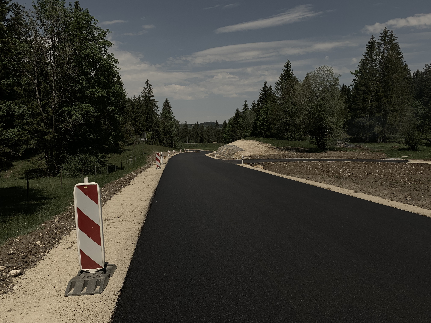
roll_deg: -1.9
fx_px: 324
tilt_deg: -5.3
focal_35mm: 26
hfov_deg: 67.3
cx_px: 216
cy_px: 162
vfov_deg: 53.1
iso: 25
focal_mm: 4.25
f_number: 1.8
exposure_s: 1/3937
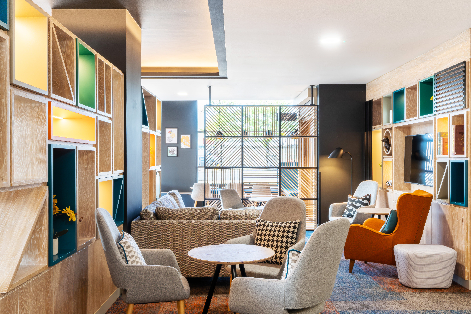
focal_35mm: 35
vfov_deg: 37.9
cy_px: 157
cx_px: 236
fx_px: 458
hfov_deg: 54.4
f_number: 16
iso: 200
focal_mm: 35
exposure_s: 1/1.25
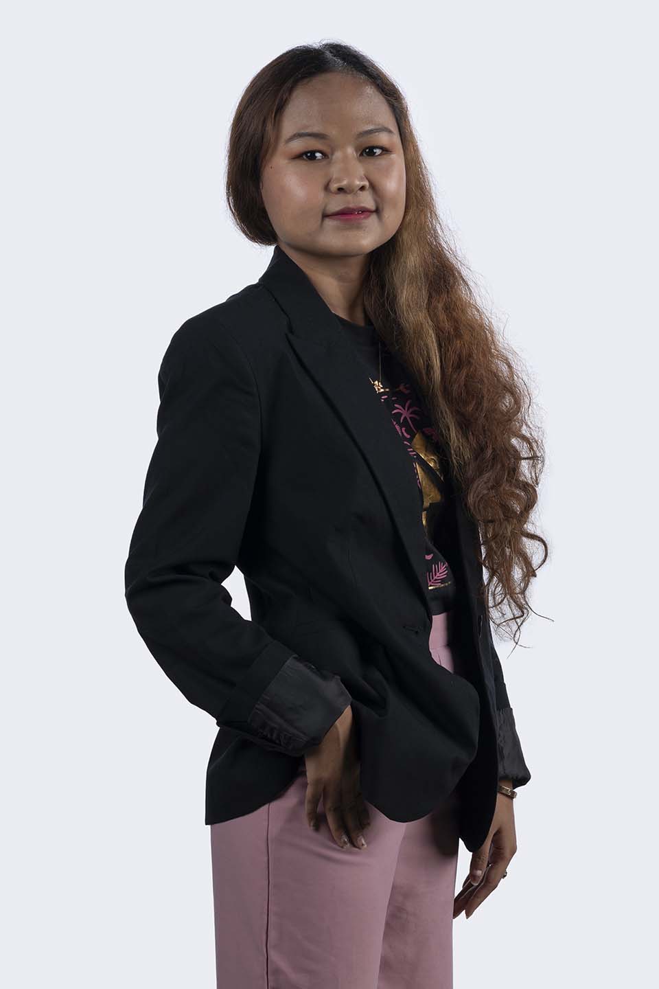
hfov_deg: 13.0
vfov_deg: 19.5
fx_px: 2883
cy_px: 494
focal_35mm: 105
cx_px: 330
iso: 100
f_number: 9
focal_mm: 105
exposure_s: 1/250
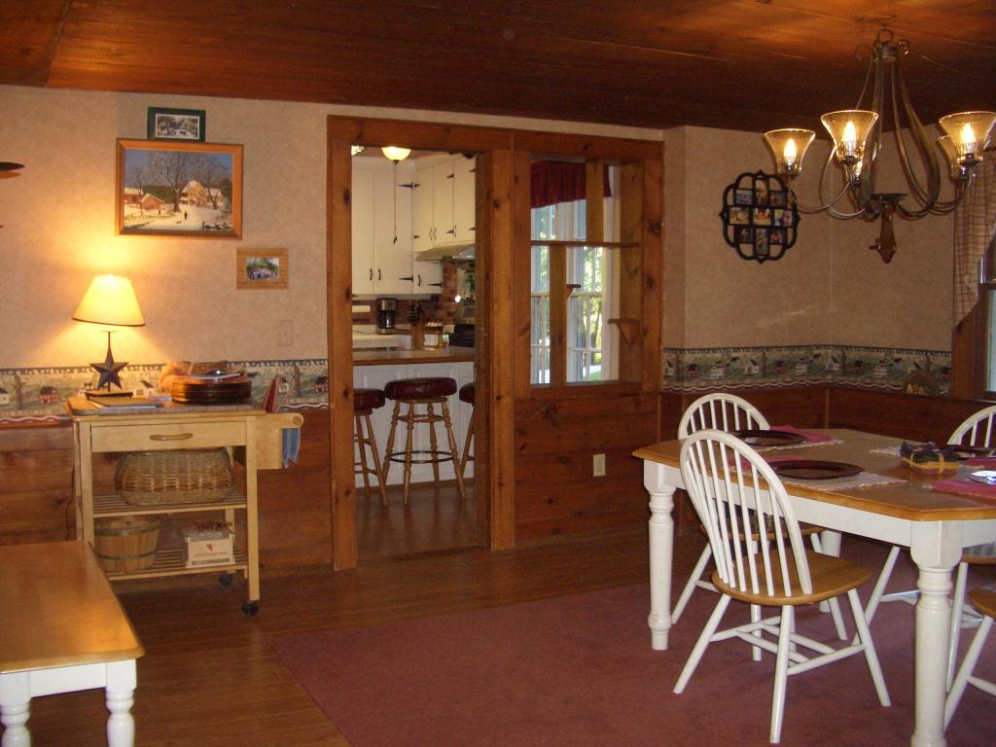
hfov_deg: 52.6
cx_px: 498
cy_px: 374
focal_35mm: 35
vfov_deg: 40.7
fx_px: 1007
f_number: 2.6
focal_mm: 5.8
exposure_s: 1/60
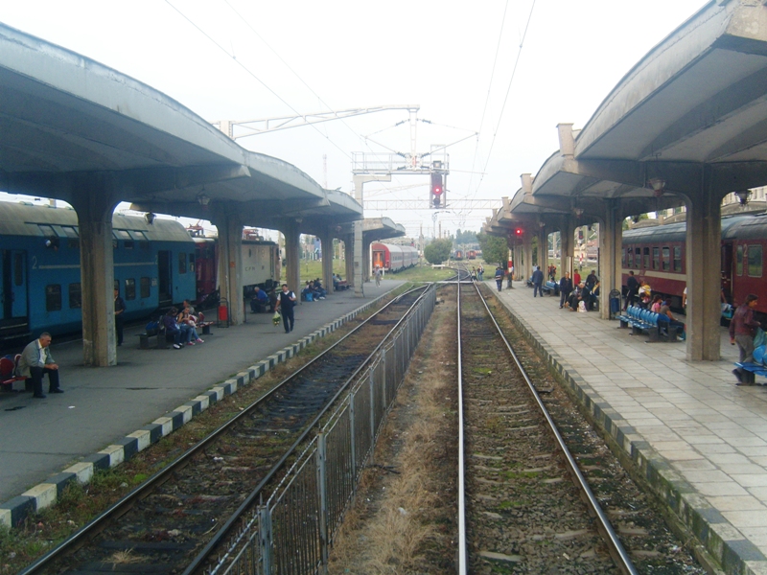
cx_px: 384
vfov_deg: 40.7
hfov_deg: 52.6
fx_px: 776
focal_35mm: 35
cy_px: 288
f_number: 2.8
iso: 80
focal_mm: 7.4
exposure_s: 1/60
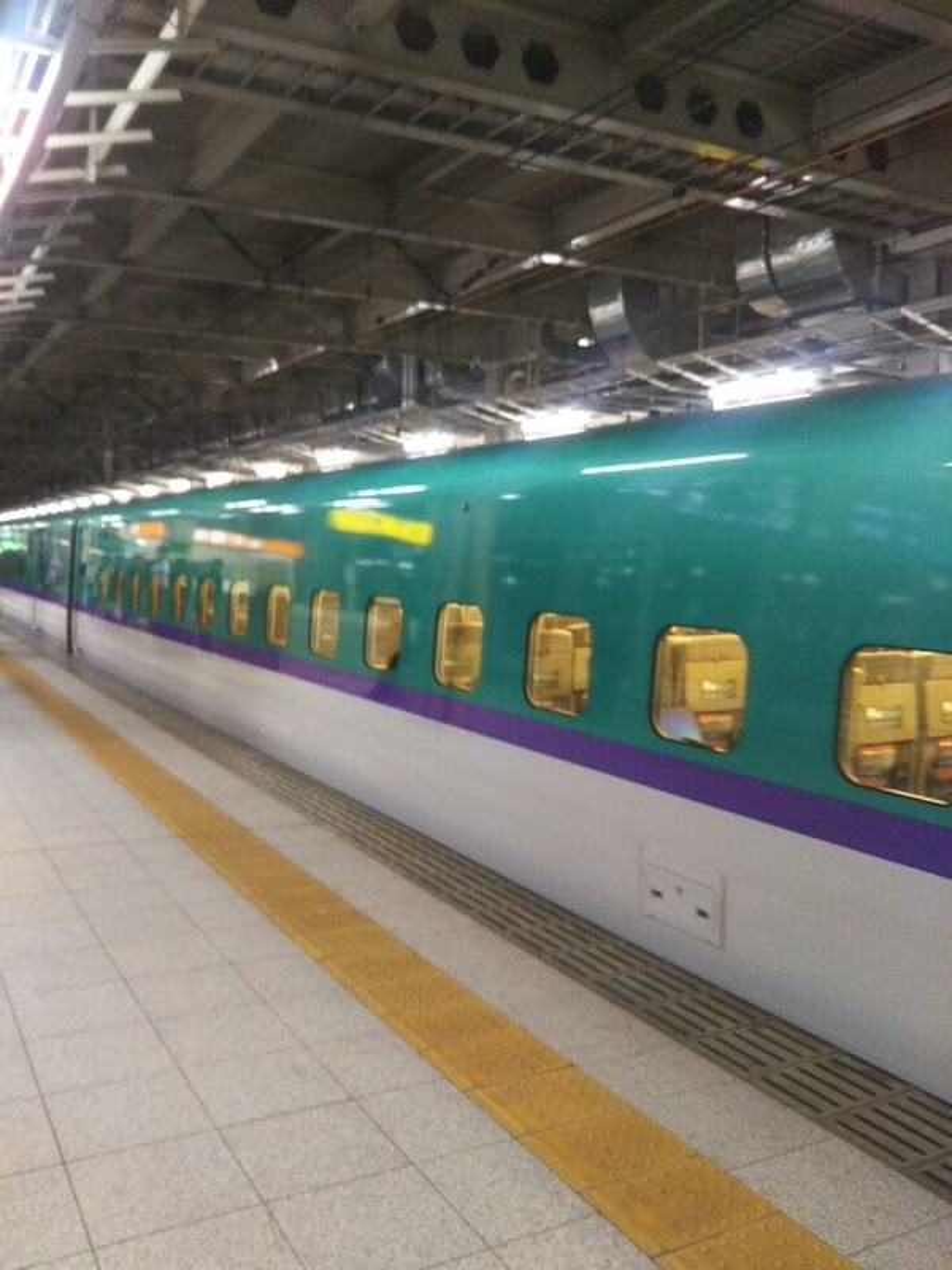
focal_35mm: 30
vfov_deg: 60.0
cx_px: 476
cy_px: 635
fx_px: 1100
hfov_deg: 46.8
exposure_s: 1/30
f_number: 2.2
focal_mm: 4
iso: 200
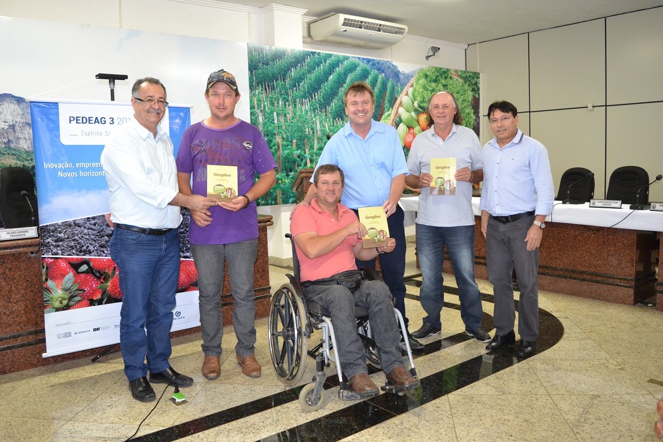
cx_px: 332
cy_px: 221
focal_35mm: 30
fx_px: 552
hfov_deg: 61.9
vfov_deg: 43.6
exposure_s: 1/60
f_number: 3.5
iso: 2200
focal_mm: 20
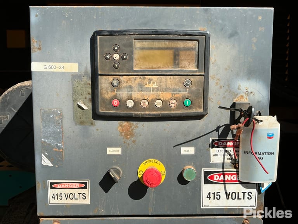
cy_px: 112
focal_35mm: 28
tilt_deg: -7.8
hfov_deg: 63.4
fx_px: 241
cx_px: 149
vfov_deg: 49.7
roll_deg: -0.2
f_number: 1.8
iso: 25
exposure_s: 1/1577
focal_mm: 3
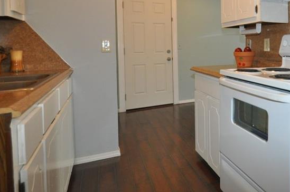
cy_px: 42
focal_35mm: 28
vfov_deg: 44.3
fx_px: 225
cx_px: 241
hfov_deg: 59.2
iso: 800
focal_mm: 10
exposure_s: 1/60
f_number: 4
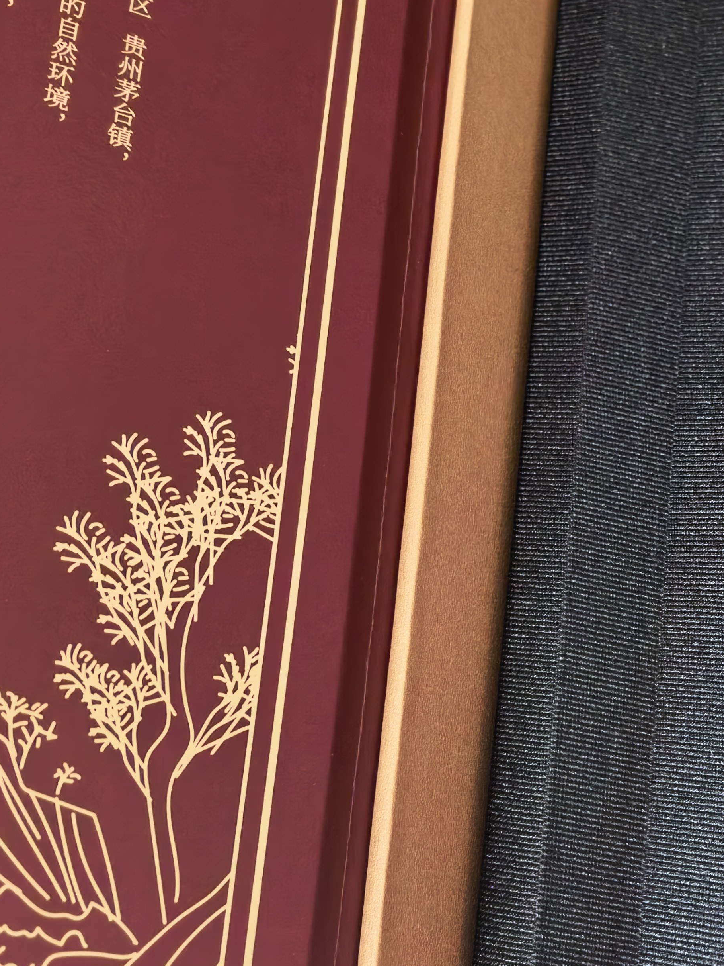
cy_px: 588
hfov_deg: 24.4
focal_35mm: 57
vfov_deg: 33.7
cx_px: 741
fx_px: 1589
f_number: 2
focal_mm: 5.75
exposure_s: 1/33.3
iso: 400
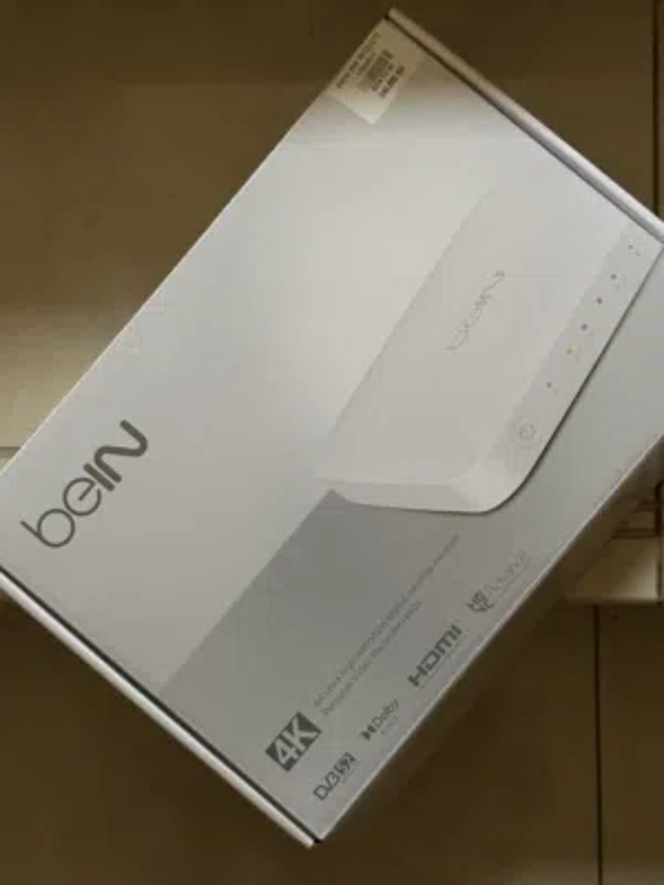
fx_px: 1228
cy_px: 442
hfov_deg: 30.3
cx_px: 332
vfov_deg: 39.7
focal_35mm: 48
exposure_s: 1/30
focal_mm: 6.86
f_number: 1.78
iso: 640
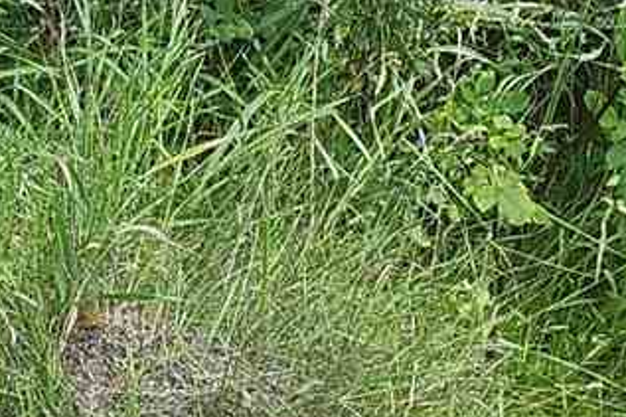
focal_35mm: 174
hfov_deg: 11.8
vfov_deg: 7.6
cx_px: 298
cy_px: 787
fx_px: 3024
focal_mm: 5.54
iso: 25
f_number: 1.8
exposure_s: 1/222
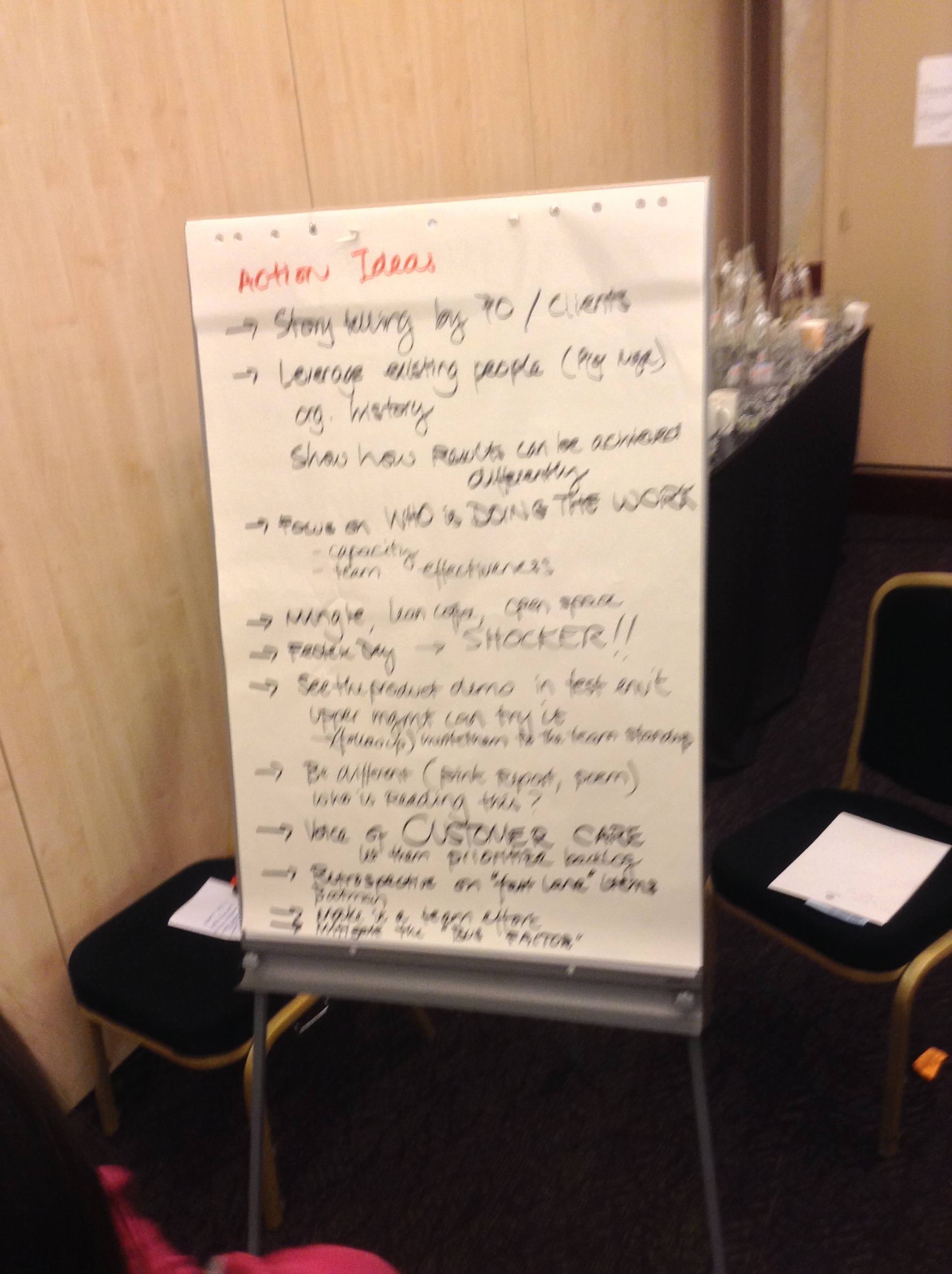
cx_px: 476
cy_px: 637
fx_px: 1213
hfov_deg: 42.8
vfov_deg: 55.4
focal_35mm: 33
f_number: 2.4
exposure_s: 1/24
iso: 64
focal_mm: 3.3
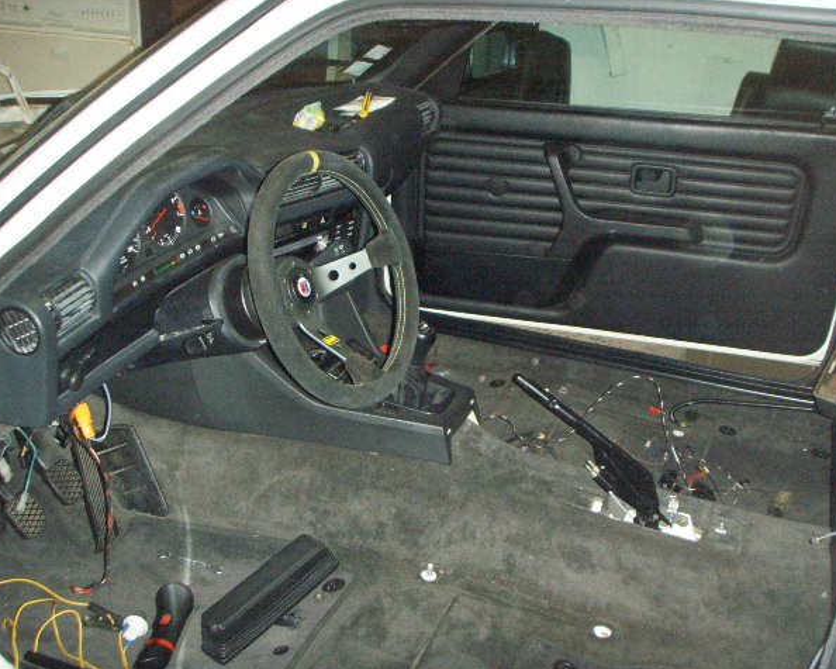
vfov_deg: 36.5
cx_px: 428
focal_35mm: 41
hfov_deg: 44.8
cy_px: 335
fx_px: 1014
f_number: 3.5
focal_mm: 6.6
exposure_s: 1/45
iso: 332
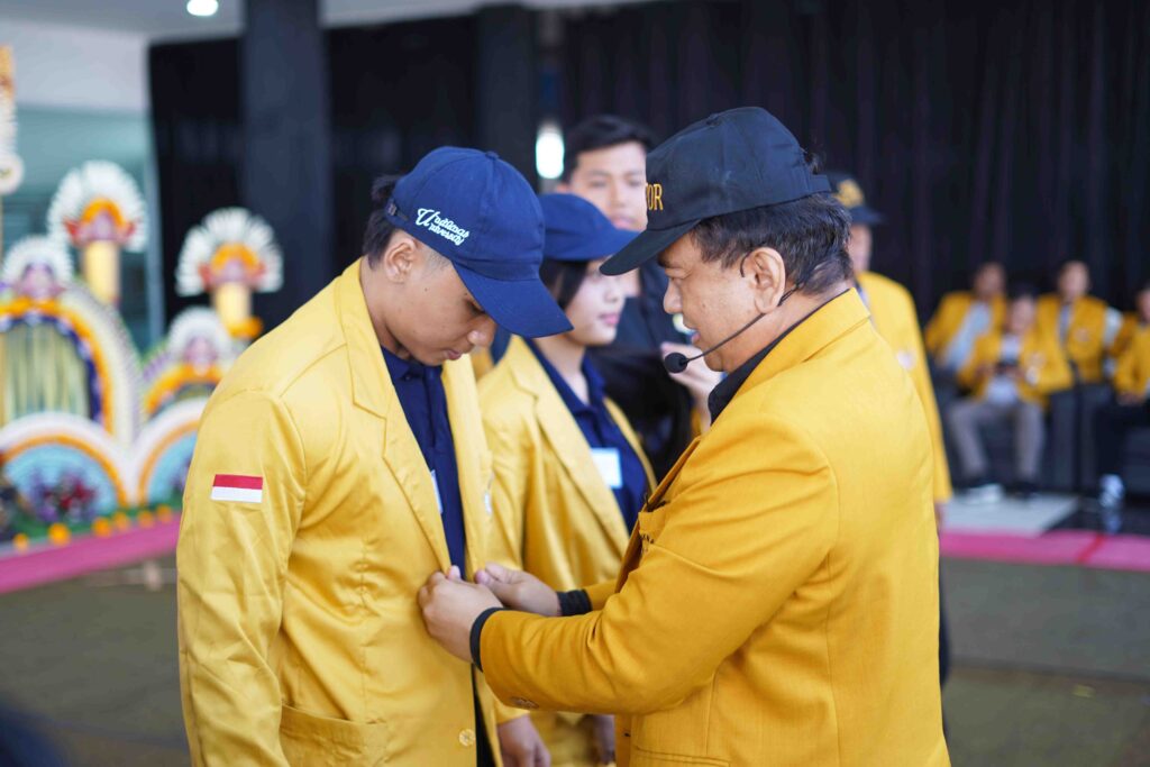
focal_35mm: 50
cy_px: 384
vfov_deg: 27.0
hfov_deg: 39.6
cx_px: 575
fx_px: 1597
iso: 100
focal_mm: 50
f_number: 2
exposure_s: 1/50
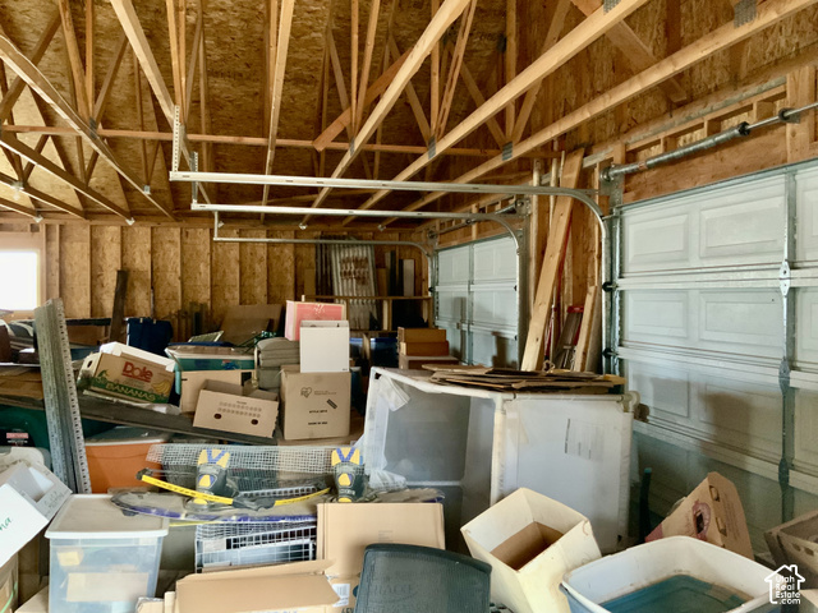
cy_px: 306
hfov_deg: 61.7
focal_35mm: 29
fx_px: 685
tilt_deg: -1.0
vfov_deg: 48.2
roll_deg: -0.2
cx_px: 409
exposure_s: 1/30
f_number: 1.8
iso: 400
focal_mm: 3
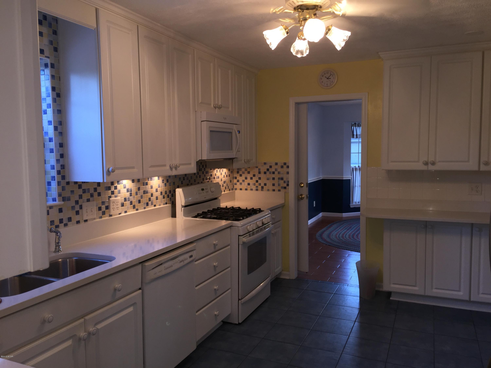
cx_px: 246
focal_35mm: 29
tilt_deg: -4.0
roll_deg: +1.0
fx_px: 411
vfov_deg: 48.2
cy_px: 184
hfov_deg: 61.7
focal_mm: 4.15
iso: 32
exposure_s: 1/40
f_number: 2.2
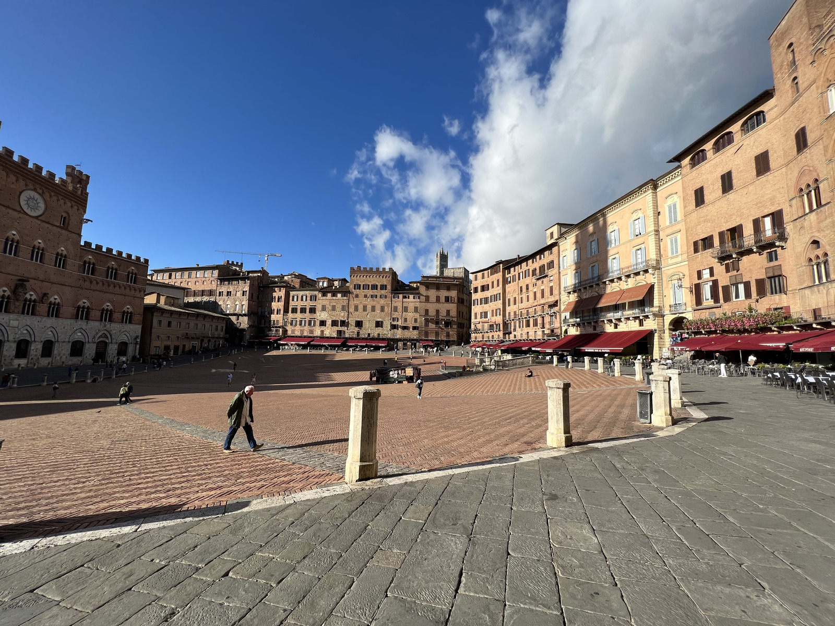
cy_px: 313
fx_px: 314
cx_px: 418
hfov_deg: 106.2
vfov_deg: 89.9
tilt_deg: +6.3
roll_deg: -1.0
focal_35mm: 13
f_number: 1.8
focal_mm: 1.57
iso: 32
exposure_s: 1/1754
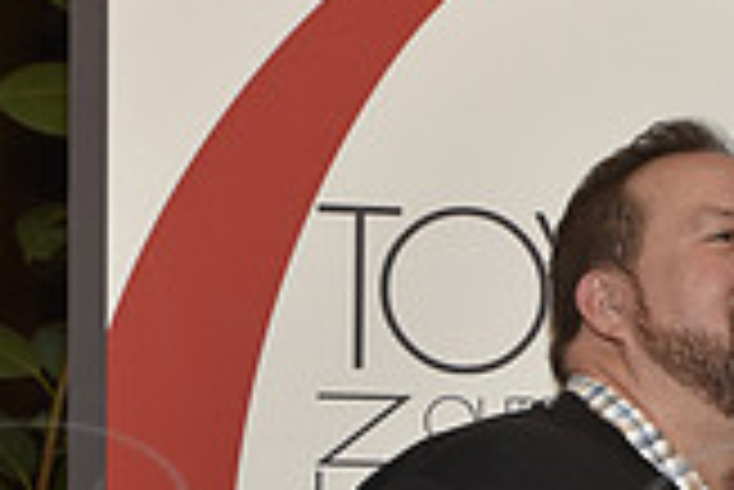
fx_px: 2612
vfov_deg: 10.5
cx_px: 833
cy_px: 623
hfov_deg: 15.5
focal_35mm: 128
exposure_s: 1/60
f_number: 5
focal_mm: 36
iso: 200
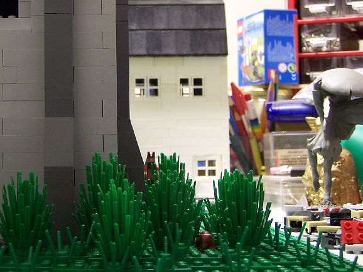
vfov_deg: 17.2
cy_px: 55
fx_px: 892
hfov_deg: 22.8
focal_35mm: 85
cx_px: 91
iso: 80
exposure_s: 1/2
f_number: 3
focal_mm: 8
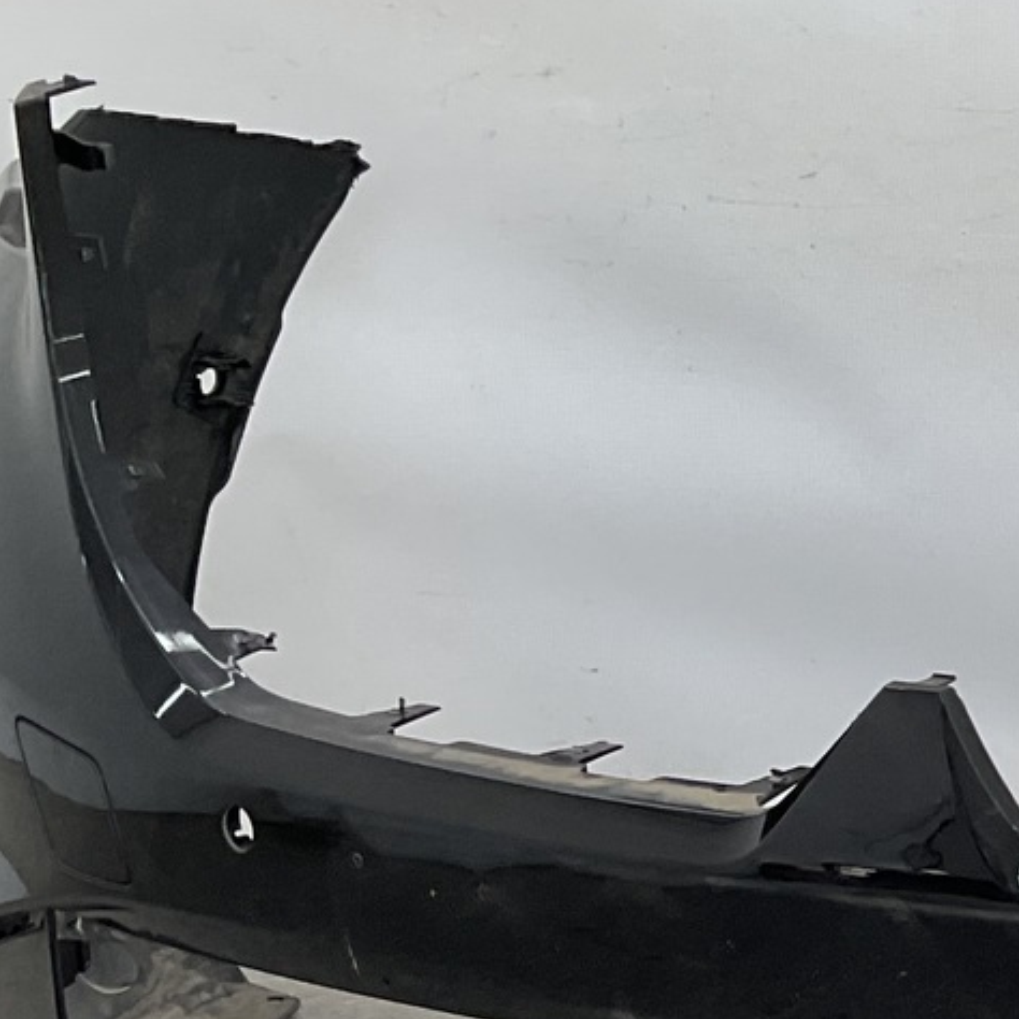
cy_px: 565
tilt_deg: -7.4
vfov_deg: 16.0
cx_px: 1836
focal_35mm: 109
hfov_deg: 14.1
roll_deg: -1.1
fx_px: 3630
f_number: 1.8
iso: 16
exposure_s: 1/202
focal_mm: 3
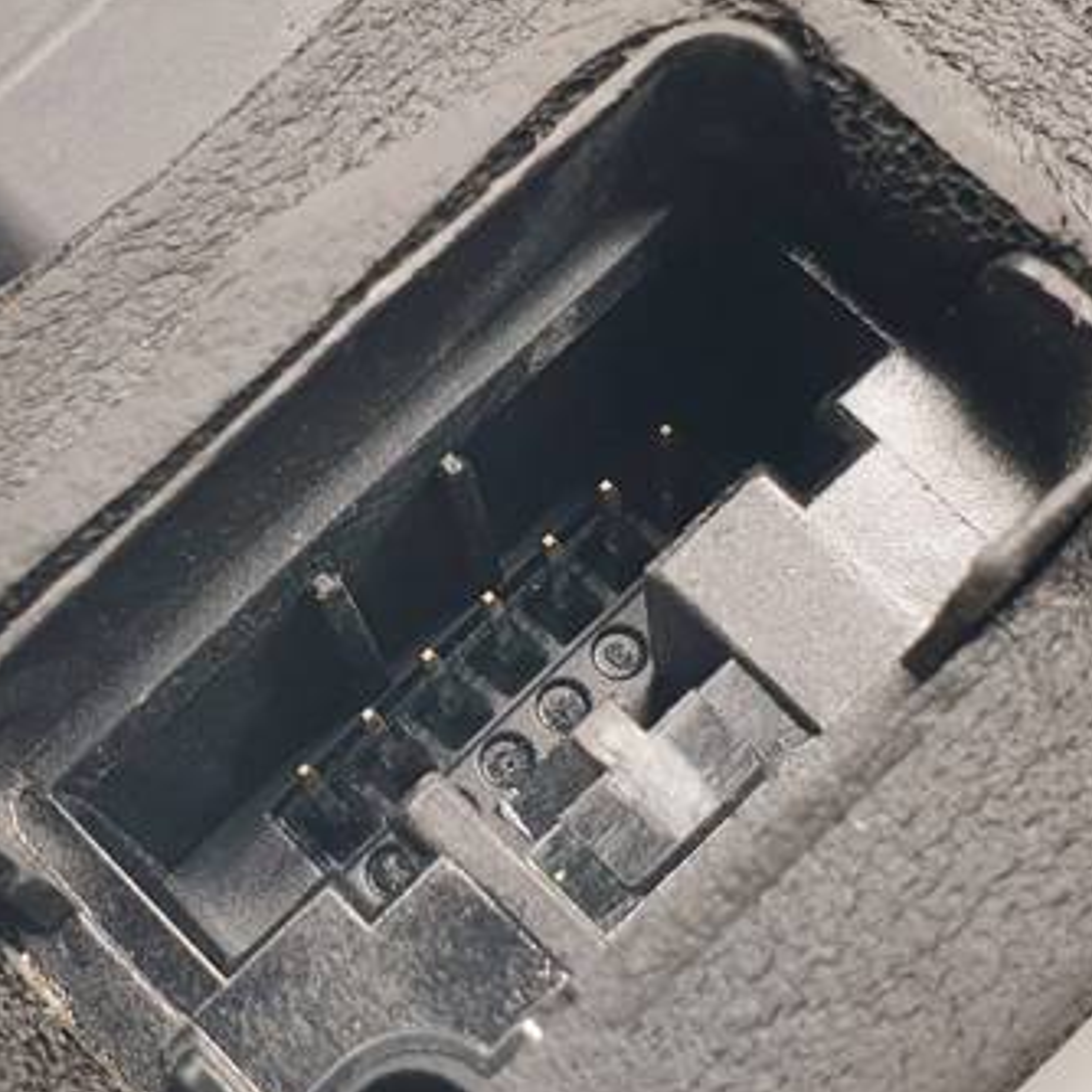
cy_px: 554
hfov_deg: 38.2
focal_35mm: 44
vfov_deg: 38.3
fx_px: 1570
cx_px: 438
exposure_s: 1/100
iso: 64
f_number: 2.4
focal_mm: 4.3
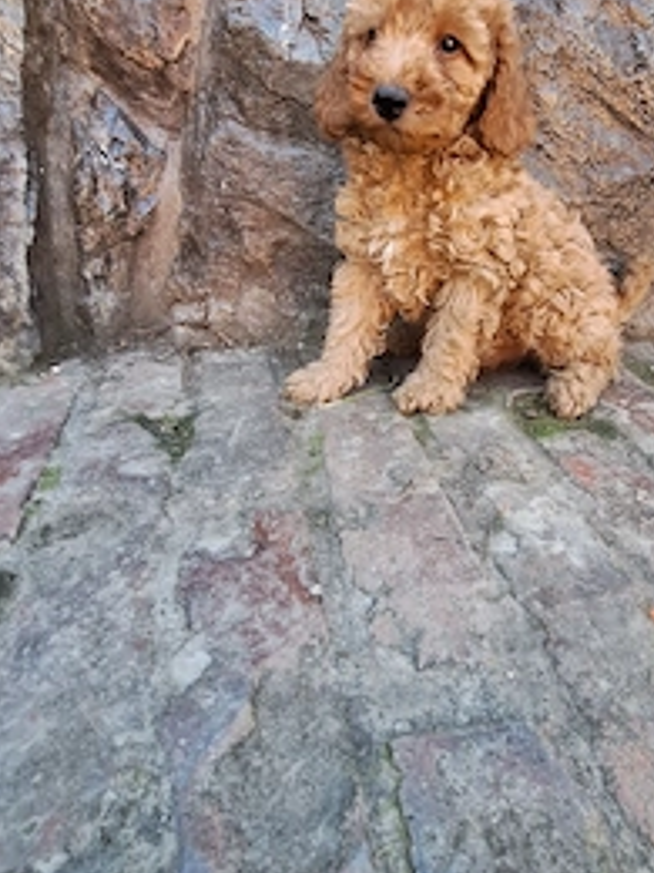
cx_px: 416
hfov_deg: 64.8
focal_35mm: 20
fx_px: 504
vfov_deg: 80.9
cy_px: 356
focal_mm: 1.74
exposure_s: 1/50
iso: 64
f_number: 2.2
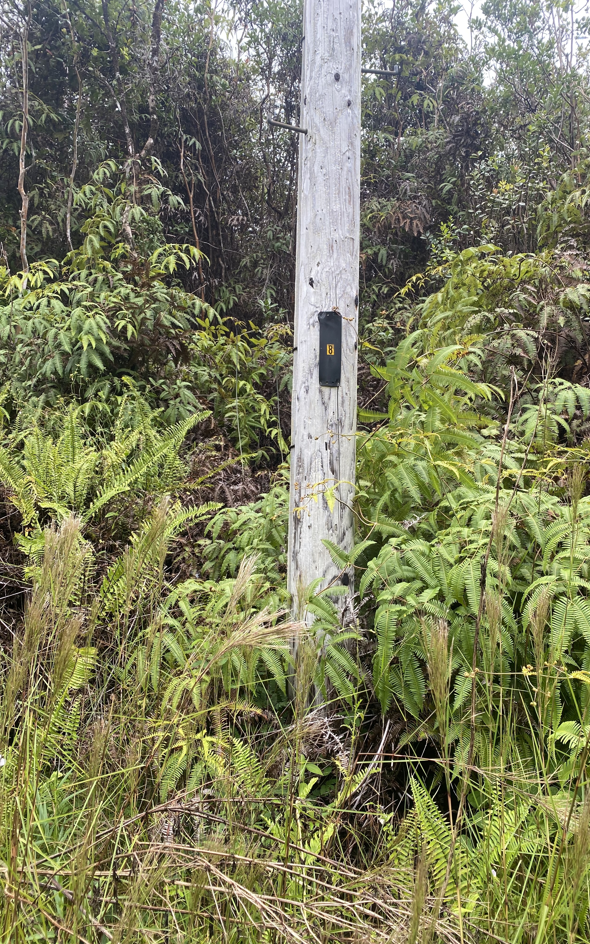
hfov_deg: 44.5
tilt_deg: +5.4
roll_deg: -0.5
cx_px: 317
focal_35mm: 28
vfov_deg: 66.5
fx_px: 720
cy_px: 474
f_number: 1.8
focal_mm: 4.25
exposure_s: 1/178
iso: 32
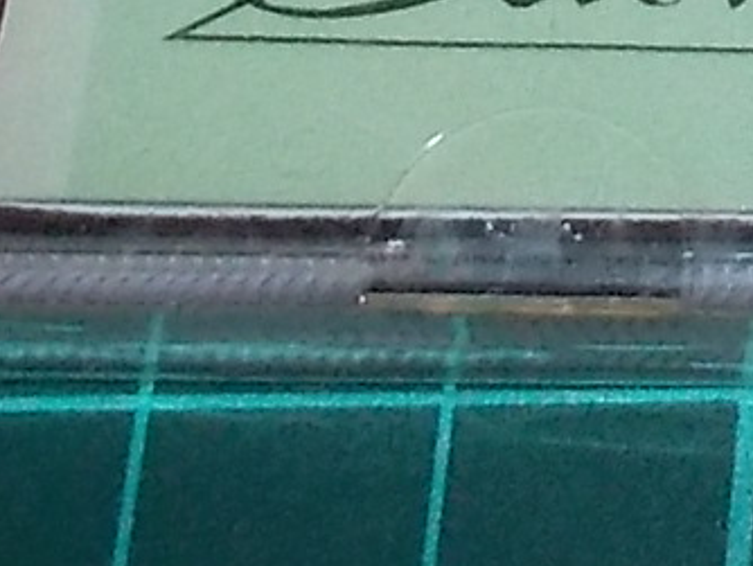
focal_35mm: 197
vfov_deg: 7.0
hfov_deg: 9.4
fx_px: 4288
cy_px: -913
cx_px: 1479
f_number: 3.3
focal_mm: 4.1
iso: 200
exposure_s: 1/30
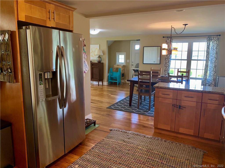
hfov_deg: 67.3
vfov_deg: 53.1
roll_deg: -0.7
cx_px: 112
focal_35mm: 26
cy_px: 84
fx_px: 169
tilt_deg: -9.1
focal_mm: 4.25
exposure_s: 1/60
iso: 160
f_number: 1.8
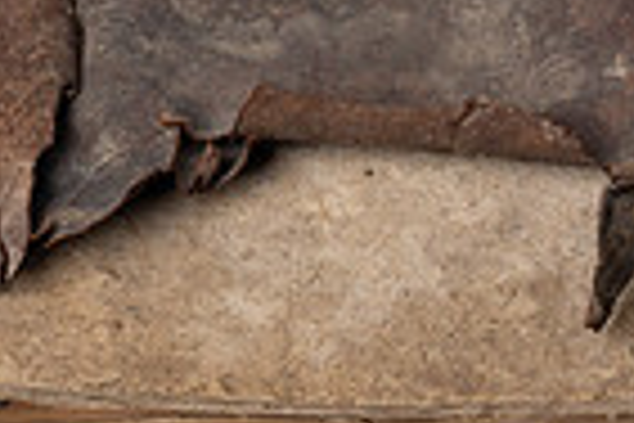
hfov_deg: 8.0
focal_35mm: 257
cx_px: 199
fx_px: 4526
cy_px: -102
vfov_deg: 5.3
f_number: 13
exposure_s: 1/125
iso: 100
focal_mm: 60
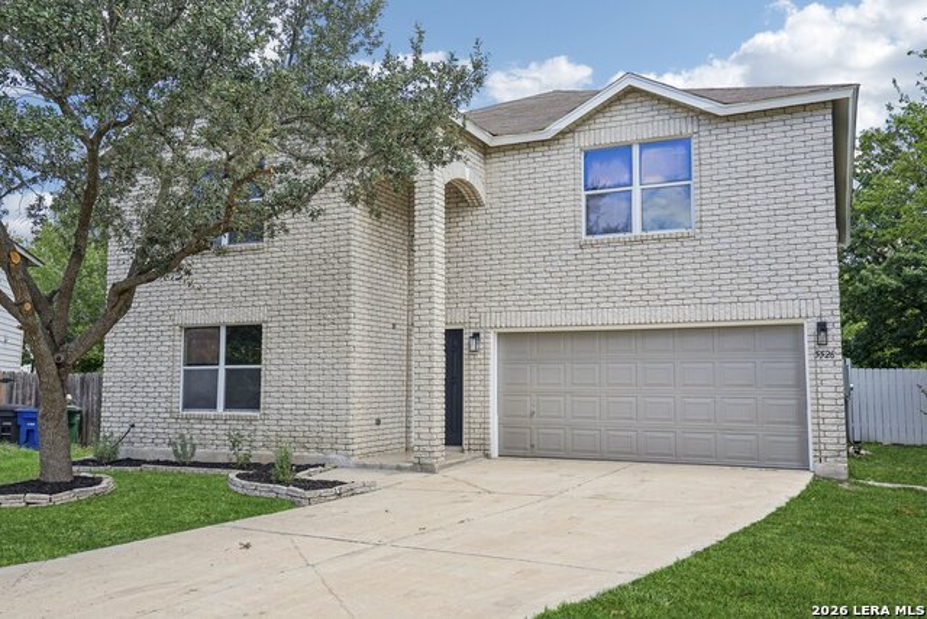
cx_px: 464
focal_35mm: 32
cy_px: 310
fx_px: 824
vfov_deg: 41.1
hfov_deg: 58.7
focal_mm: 32
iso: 200
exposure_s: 1/250
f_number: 8
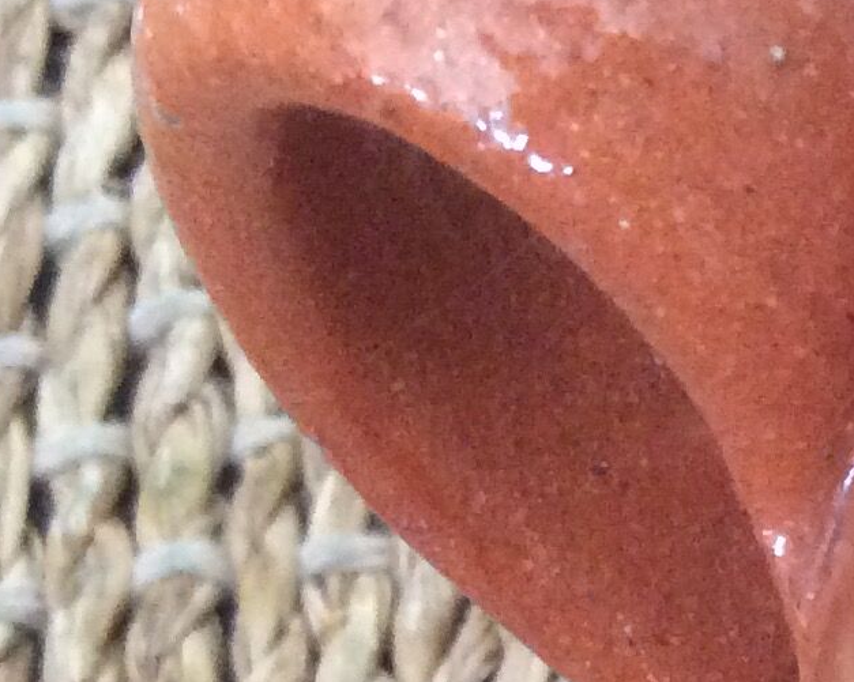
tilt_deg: -63.0
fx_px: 3259
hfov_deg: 13.6
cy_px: 568
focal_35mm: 129
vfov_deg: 11.9
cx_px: 1444
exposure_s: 1/25
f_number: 2.4
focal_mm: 3.3
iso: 320
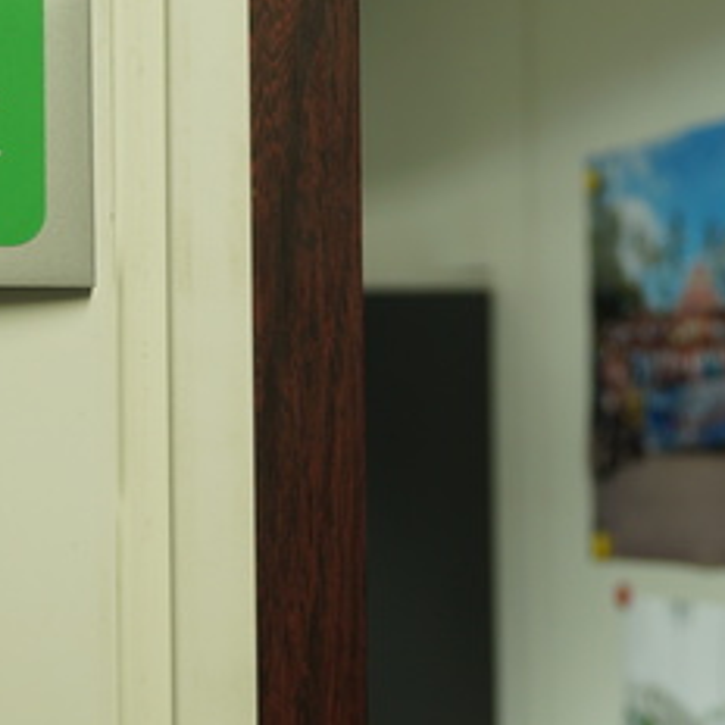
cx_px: 384
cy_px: 416
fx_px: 3182
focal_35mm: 134
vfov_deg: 13.0
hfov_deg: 13.0
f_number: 4.5
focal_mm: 35
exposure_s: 1/8
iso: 100
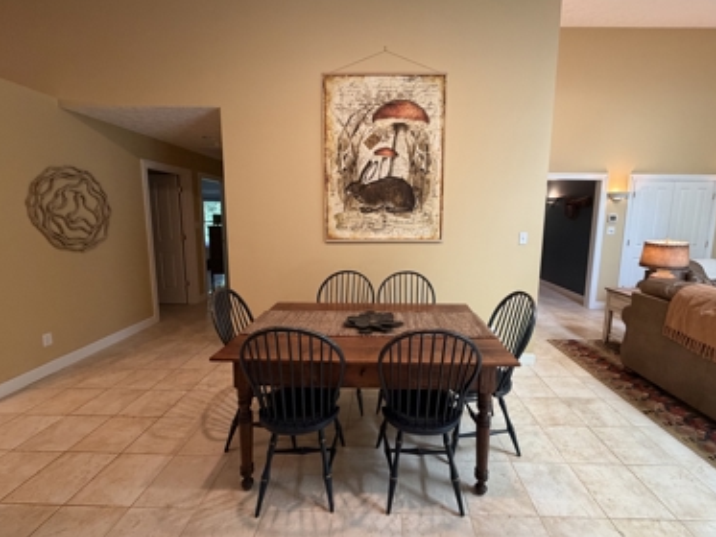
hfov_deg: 98.1
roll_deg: -0.6
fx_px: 310
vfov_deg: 81.7
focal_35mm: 15
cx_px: 378
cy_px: 255
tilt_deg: -7.2
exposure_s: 1/60
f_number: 2.2
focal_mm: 2.22
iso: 250
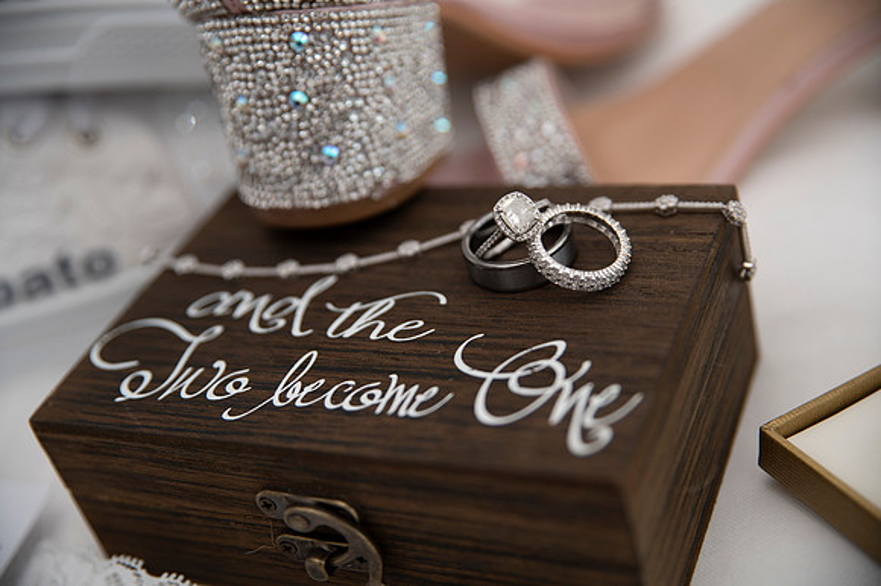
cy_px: 293
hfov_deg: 32.4
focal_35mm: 62
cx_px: 440
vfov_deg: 21.9
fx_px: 1516
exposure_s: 1/640
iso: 400
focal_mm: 62
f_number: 2.8
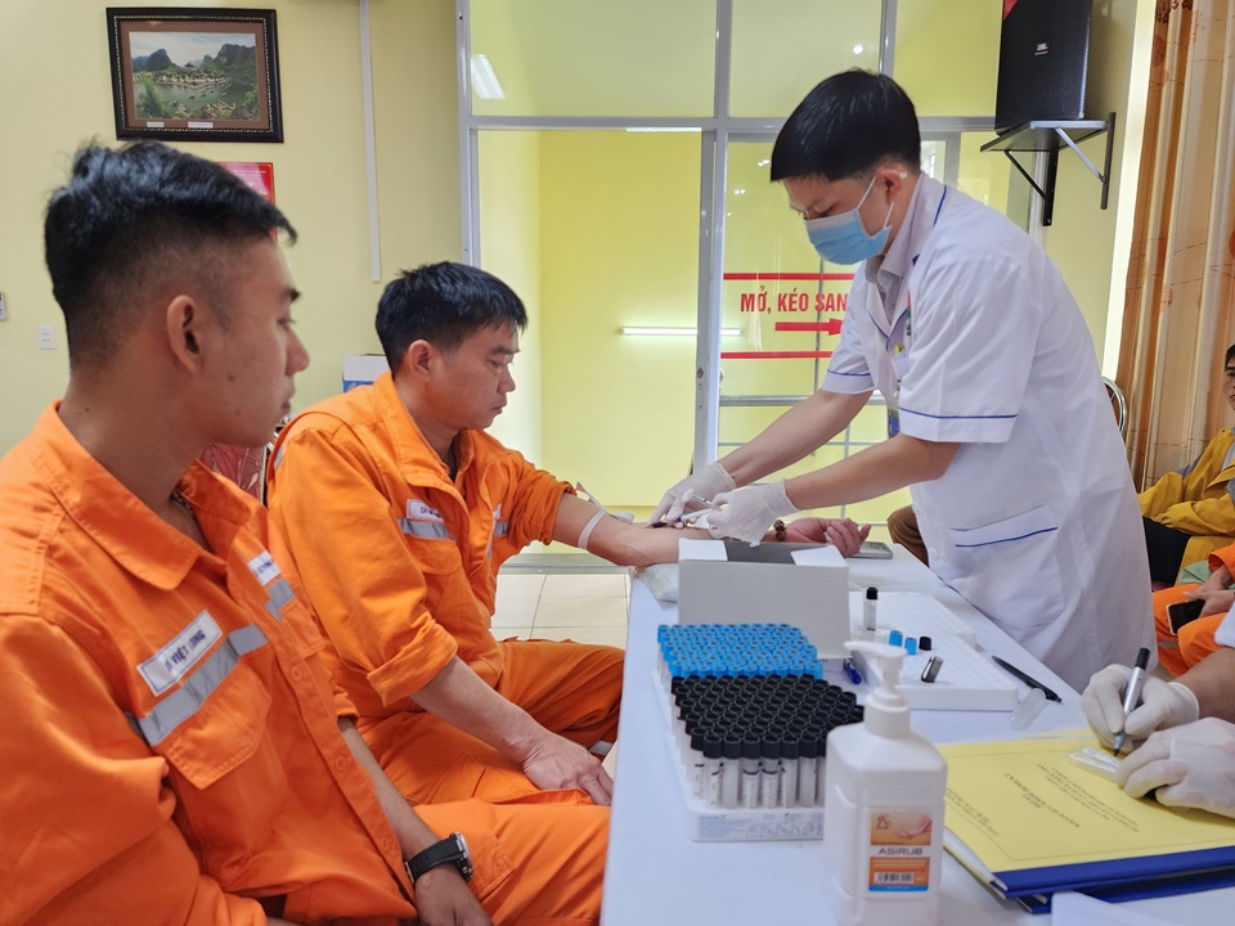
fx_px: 821
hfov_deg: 73.9
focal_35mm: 23
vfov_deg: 58.9
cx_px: 618
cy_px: 463
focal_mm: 6.4
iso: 500
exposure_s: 1/100
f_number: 1.8
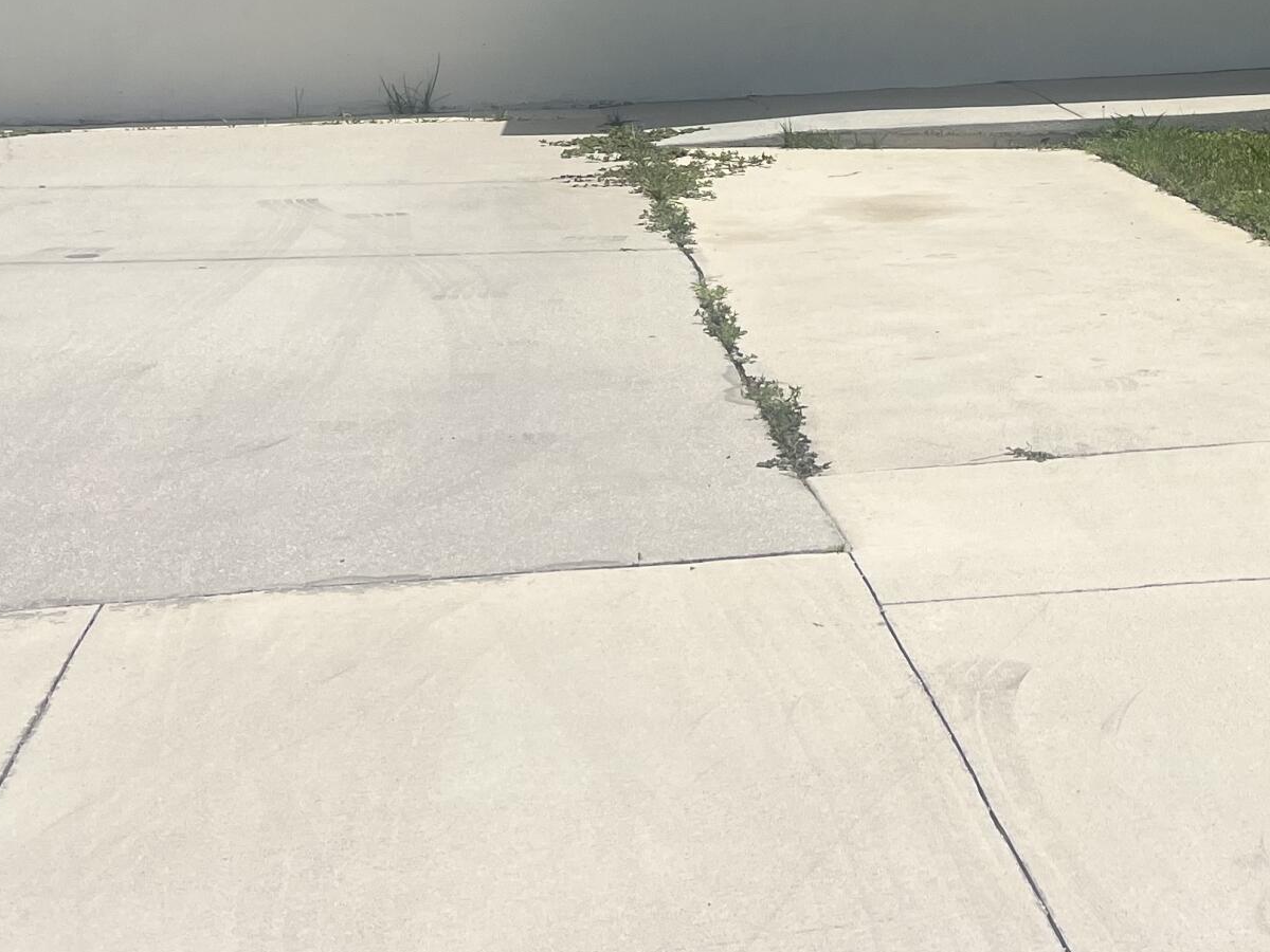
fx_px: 2385
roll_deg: +0.0
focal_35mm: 65
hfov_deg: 28.6
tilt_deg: -2.9
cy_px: -68
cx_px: 1164
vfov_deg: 21.5
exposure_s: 1/10309
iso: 50
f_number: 1.5
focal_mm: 5.7
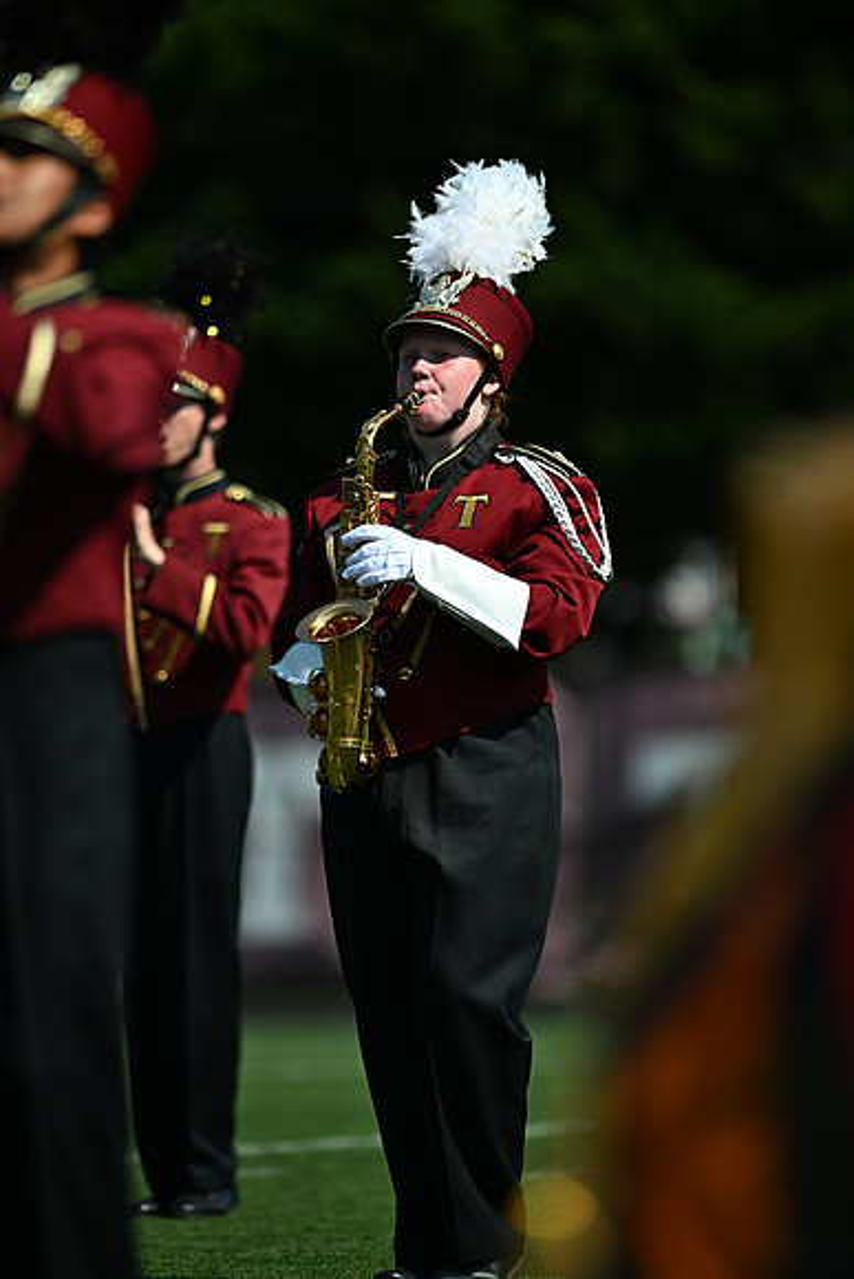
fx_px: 10668
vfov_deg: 6.9
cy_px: 640
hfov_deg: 4.6
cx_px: 427
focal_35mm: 300
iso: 90
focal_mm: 300
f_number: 2.8
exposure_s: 1/2500
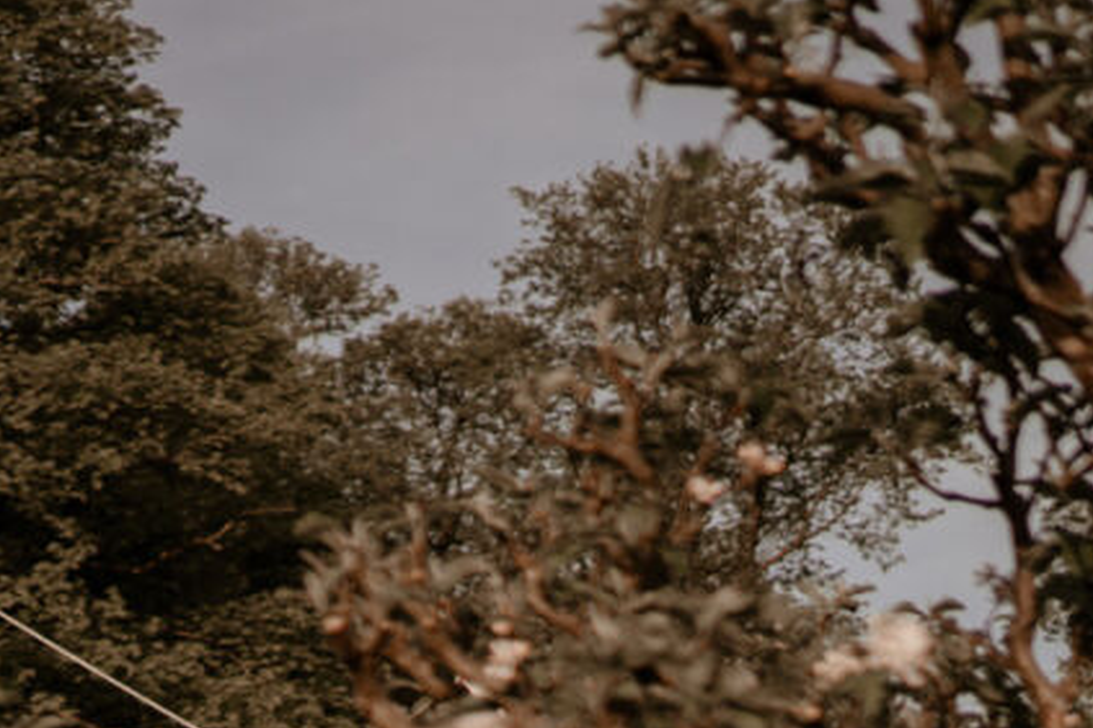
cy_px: 1420
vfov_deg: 8.7
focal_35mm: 149
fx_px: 4523
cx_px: -240
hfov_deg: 13.4
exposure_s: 1/6400
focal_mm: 35
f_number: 1.4
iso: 160
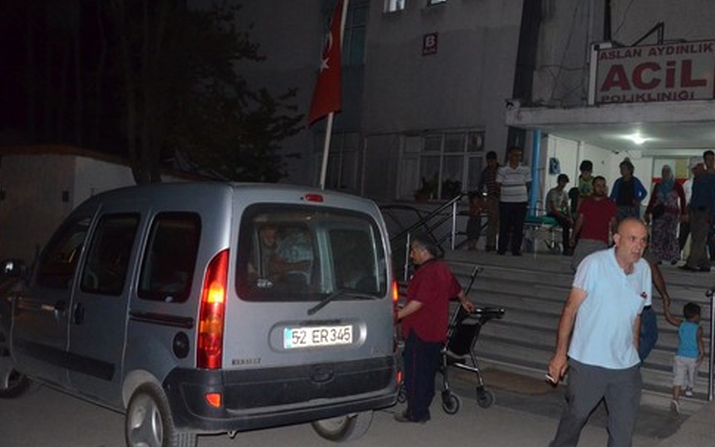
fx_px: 741
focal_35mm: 38
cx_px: 485
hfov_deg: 50.5
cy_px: 229
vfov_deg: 33.6
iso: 3200
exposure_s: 1/60
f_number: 3.5
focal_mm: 18
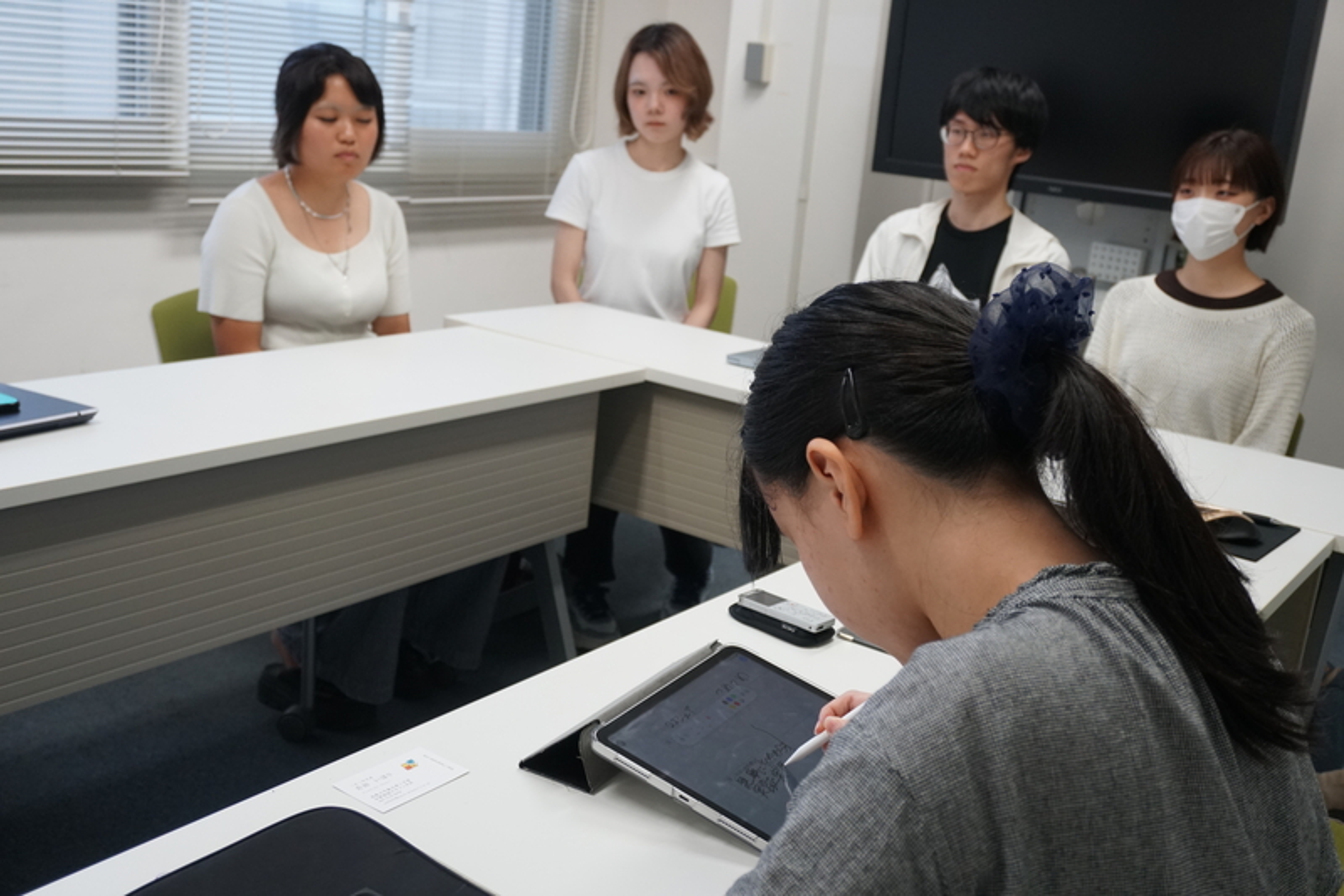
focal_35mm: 38
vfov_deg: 35.5
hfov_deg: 51.3
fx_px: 1400
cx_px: 672
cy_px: 448
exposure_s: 1/160
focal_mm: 25
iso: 1000
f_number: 4.5
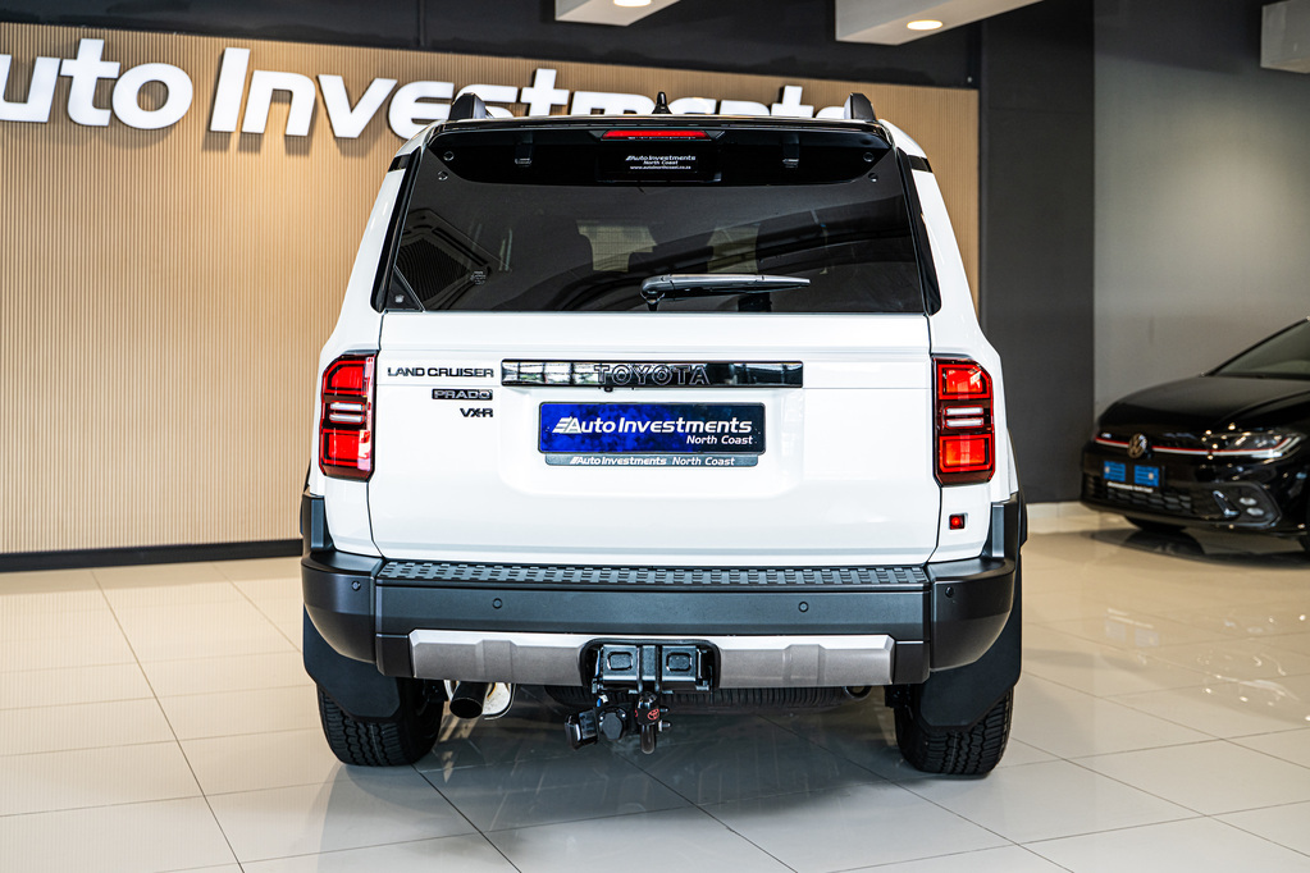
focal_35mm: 43
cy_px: 436
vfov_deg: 31.2
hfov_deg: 45.4
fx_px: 1565
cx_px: 655
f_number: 3.2
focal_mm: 43
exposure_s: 1/160
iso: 400
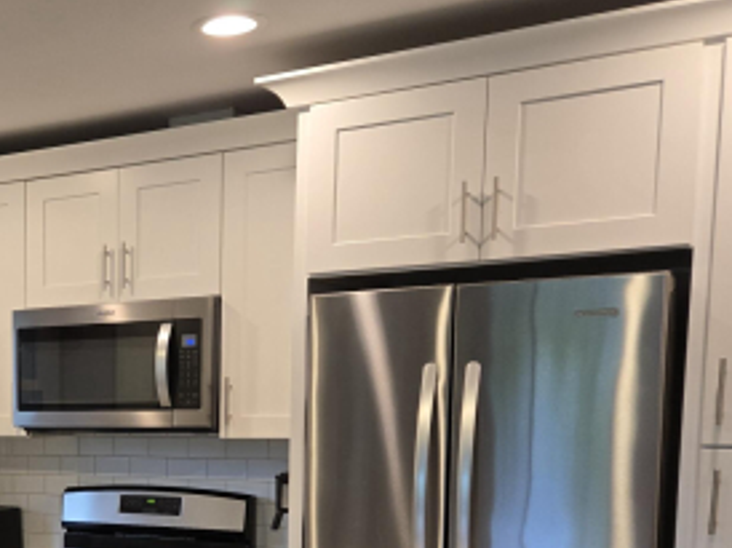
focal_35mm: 56
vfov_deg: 24.8
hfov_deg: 31.8
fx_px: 1183
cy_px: 548
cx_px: 7
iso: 160
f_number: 1.8
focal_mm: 5.4
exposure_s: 1/120
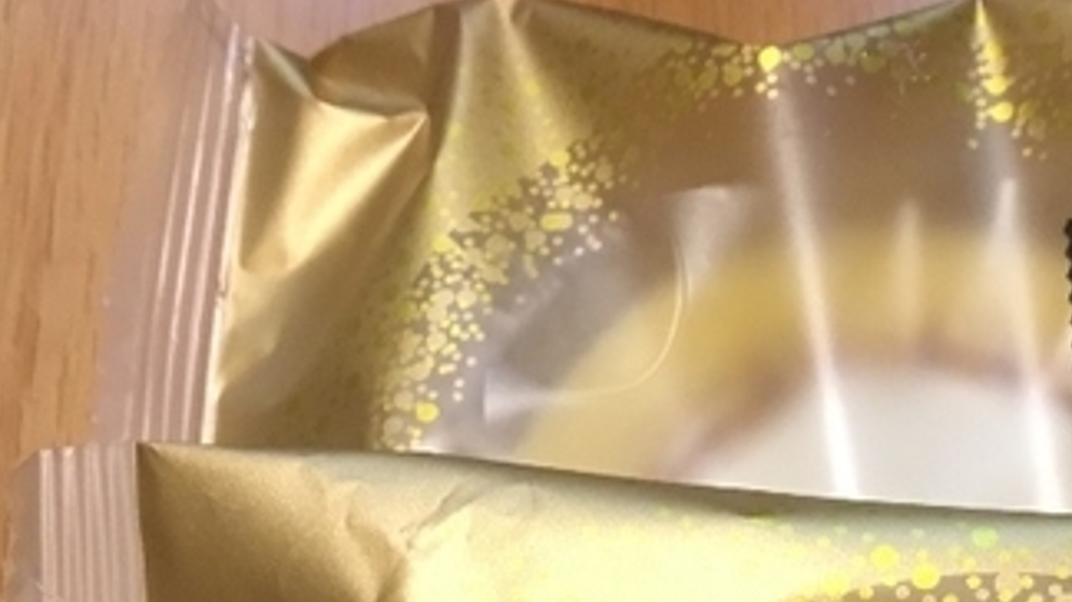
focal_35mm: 78
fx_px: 2216
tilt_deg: -66.5
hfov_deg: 26.7
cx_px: 860
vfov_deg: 14.3
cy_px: 943
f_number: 2.2
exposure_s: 1/15
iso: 80
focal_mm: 4.15
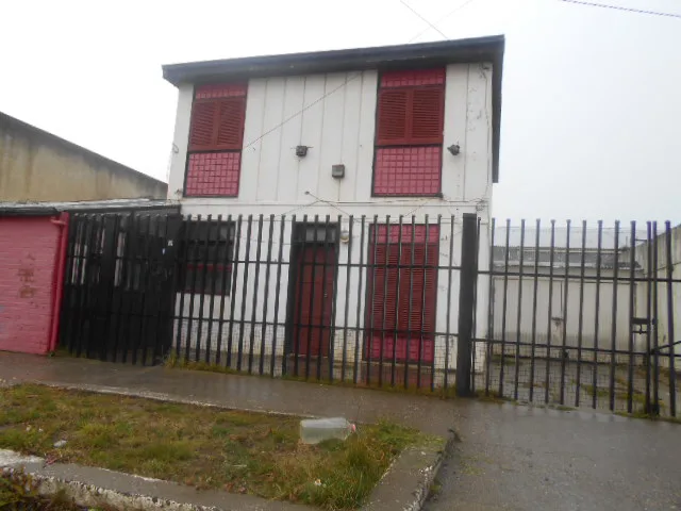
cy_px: 256
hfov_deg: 67.3
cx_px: 340
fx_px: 511
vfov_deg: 53.1
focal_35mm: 26
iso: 80
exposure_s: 1/80
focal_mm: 4.6
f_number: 3.2
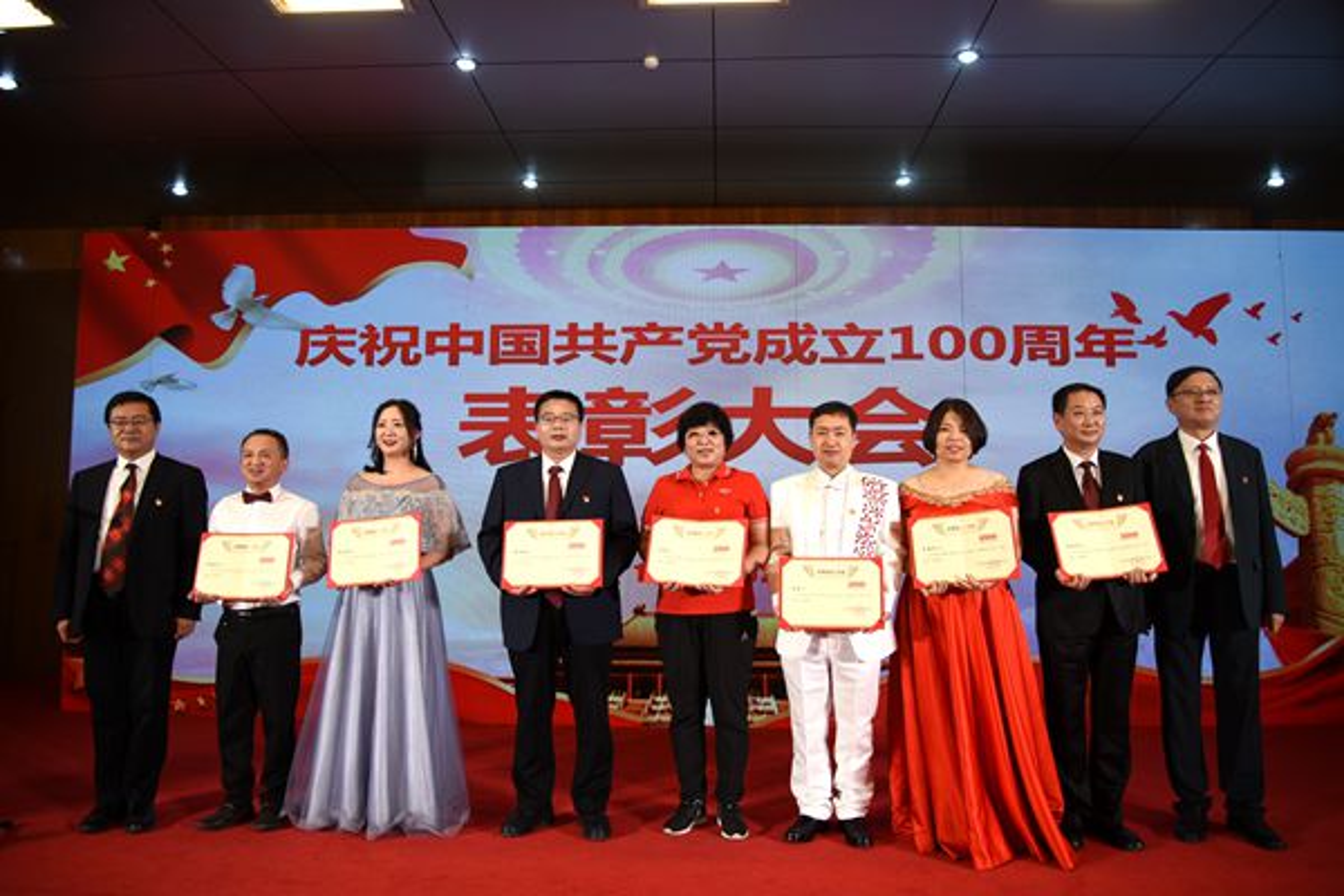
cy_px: 448
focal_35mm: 24
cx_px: 672
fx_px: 896
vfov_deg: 53.1
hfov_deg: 73.7
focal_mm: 24
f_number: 3.5
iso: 100
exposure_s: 1/100
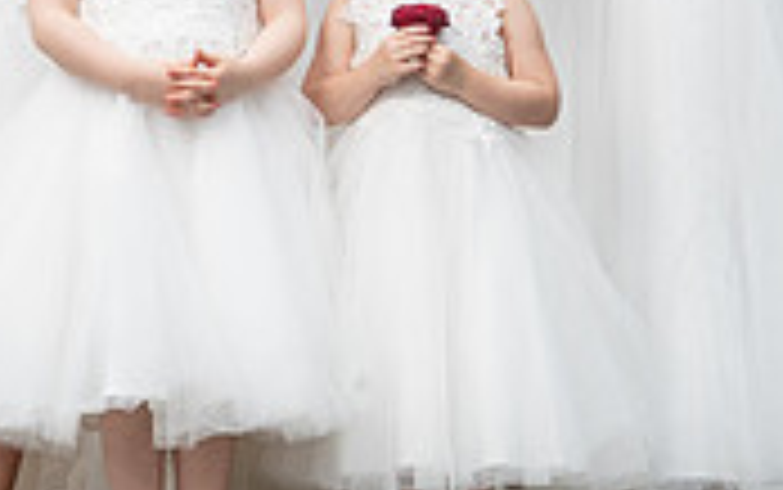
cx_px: 302
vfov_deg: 4.0
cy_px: -169
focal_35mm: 330
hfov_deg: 6.4
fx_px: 7047
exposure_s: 1/250
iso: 100
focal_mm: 94
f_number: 4
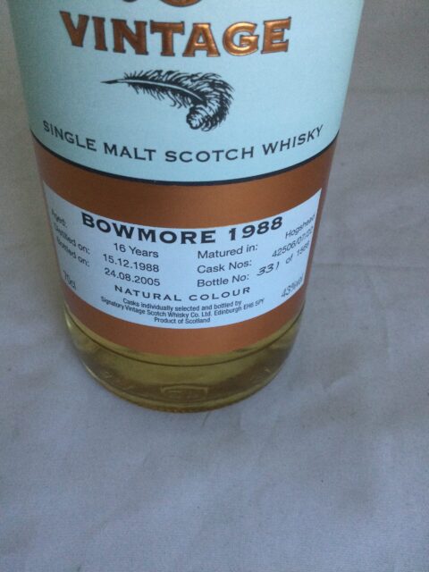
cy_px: 286
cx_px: 214
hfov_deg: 45.4
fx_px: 512
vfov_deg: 58.4
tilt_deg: -42.2
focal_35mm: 31
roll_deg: -1.1
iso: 50
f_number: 2.4
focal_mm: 3.3
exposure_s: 1/33
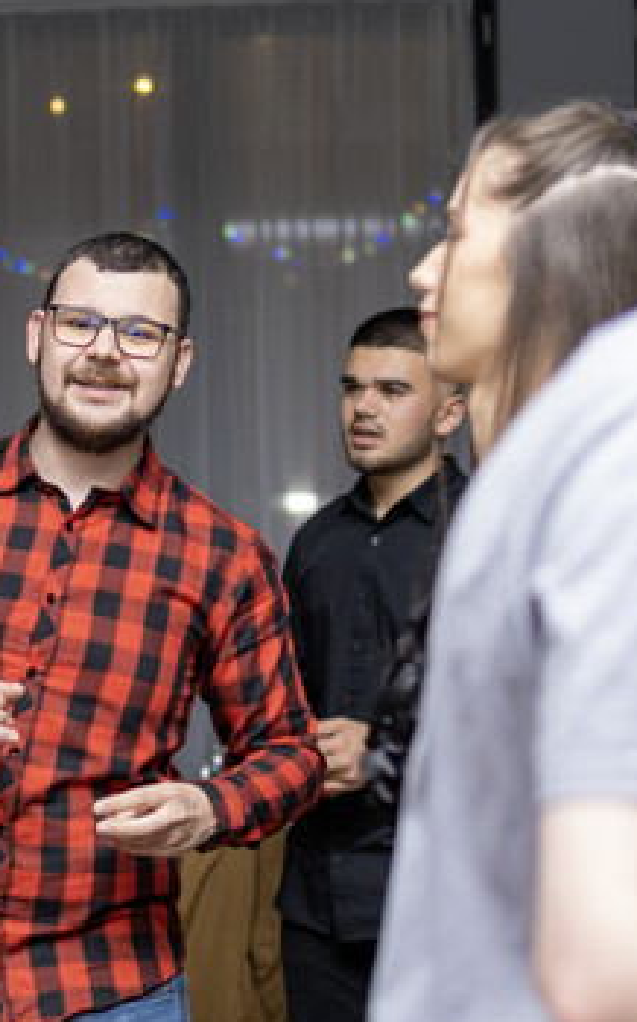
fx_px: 2339
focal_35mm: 84
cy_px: 585
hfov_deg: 15.3
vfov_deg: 24.6
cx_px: 26
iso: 500
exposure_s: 1/200
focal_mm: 30
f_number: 1.4
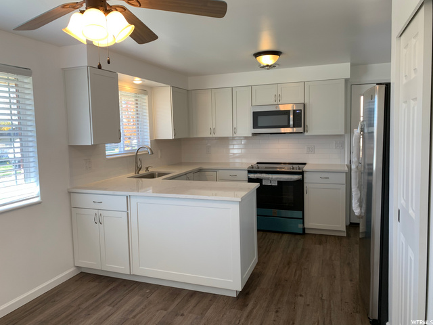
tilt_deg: -4.2
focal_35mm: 26
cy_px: 162
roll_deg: +0.7
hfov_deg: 67.3
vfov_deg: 53.1
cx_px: 216
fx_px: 325
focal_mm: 4.25
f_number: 1.8
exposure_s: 1/120
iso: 50
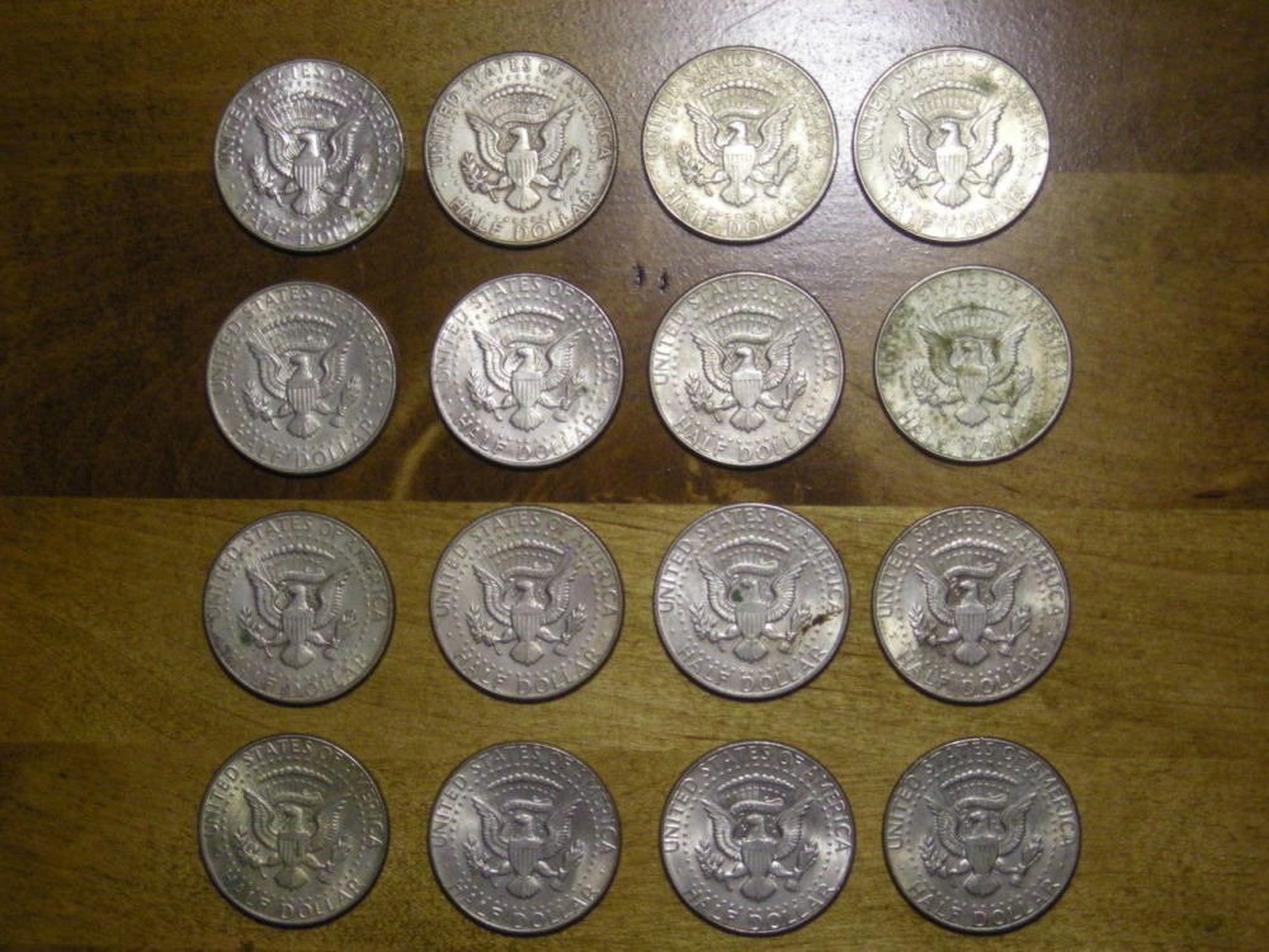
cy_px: 476
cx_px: 634
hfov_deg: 25.7
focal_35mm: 76
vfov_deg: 19.4
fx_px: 2786
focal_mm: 12.3
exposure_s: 1/59.3
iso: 183
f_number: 3.9
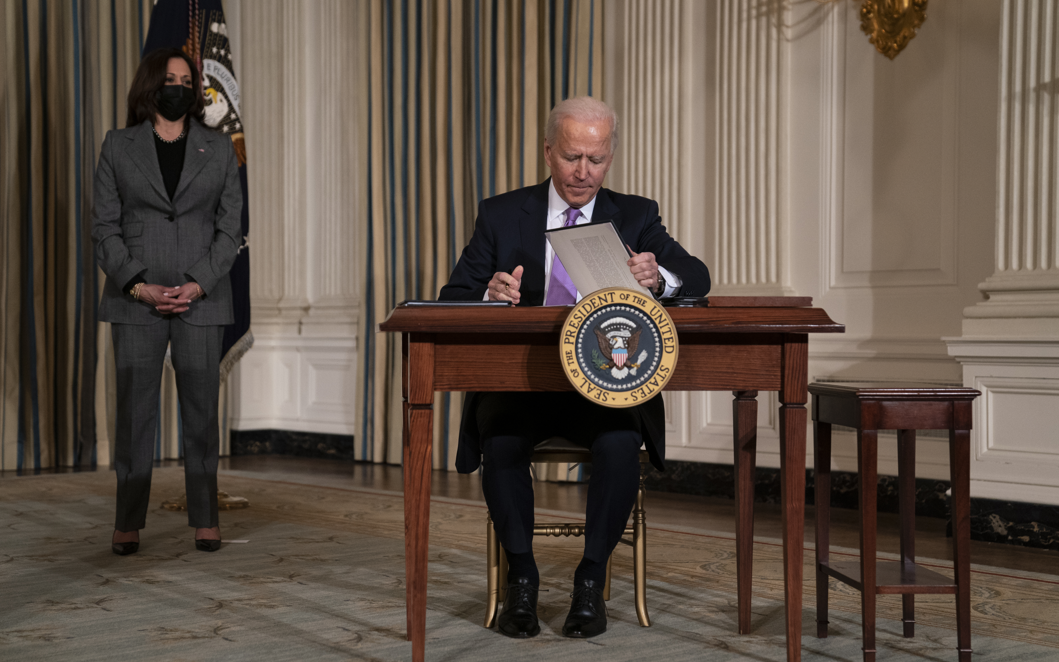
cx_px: 534
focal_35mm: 55
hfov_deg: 36.9
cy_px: 329
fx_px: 1587
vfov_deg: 23.6
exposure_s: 1/500
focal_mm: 53
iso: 2000
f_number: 2.8
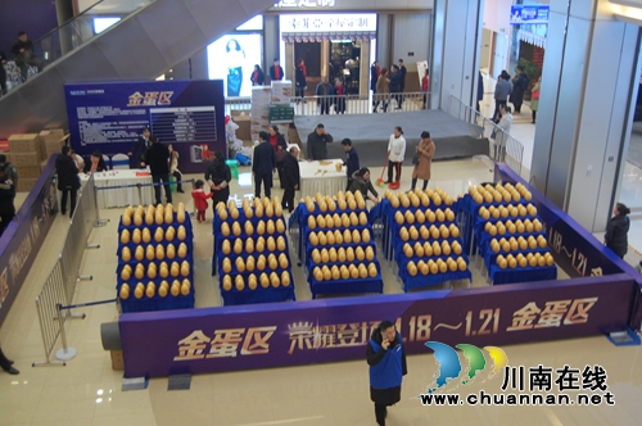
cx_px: 321
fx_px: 695
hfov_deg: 49.6
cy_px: 213
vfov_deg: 34.1
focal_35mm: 39
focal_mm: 26
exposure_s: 1/30
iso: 560
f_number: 4
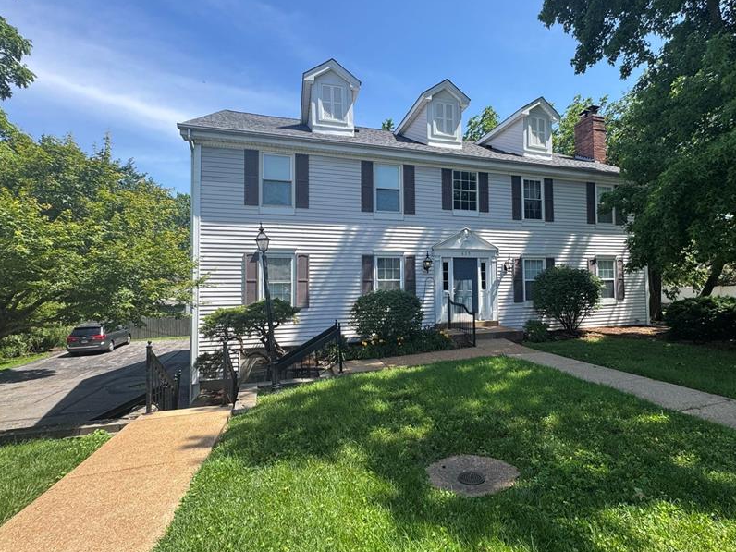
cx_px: 411
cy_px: 276
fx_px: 383
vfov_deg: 71.6
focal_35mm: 18
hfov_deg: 87.4
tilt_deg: +1.0
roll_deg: +0.6
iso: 40
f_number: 2.2
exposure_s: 1/771
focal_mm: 2.22
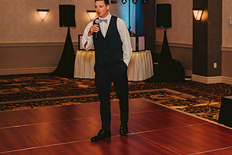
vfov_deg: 19.9
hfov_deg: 28.5
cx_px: 207
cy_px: 39
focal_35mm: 68
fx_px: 438
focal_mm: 34
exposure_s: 1/60
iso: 500
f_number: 2.8
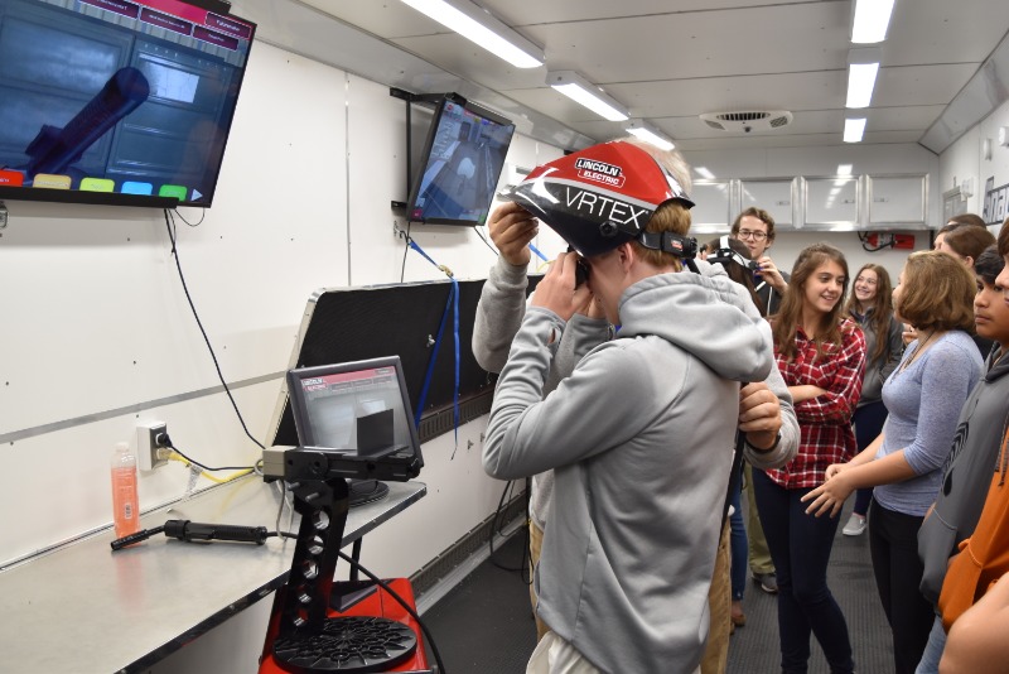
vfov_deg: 40.0
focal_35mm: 33
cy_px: 337
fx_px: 925
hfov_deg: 57.2
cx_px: 504
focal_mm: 22
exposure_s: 1/50
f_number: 4.5
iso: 400
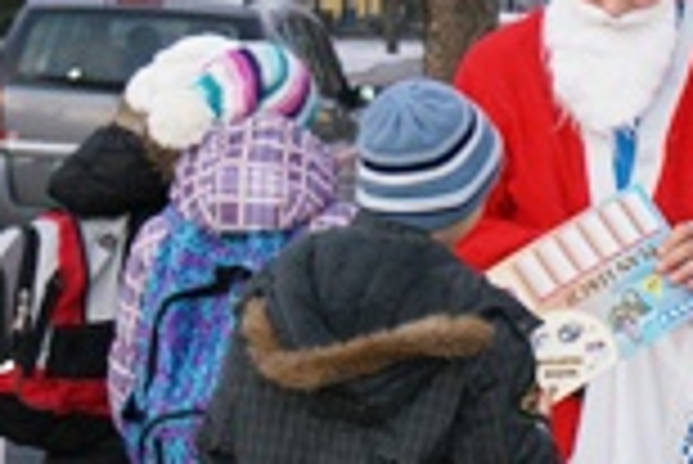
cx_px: 914
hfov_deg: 9.3
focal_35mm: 218
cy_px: 212
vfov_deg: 6.3
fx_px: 4200
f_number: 5.6
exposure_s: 1/80
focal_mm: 50
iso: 400
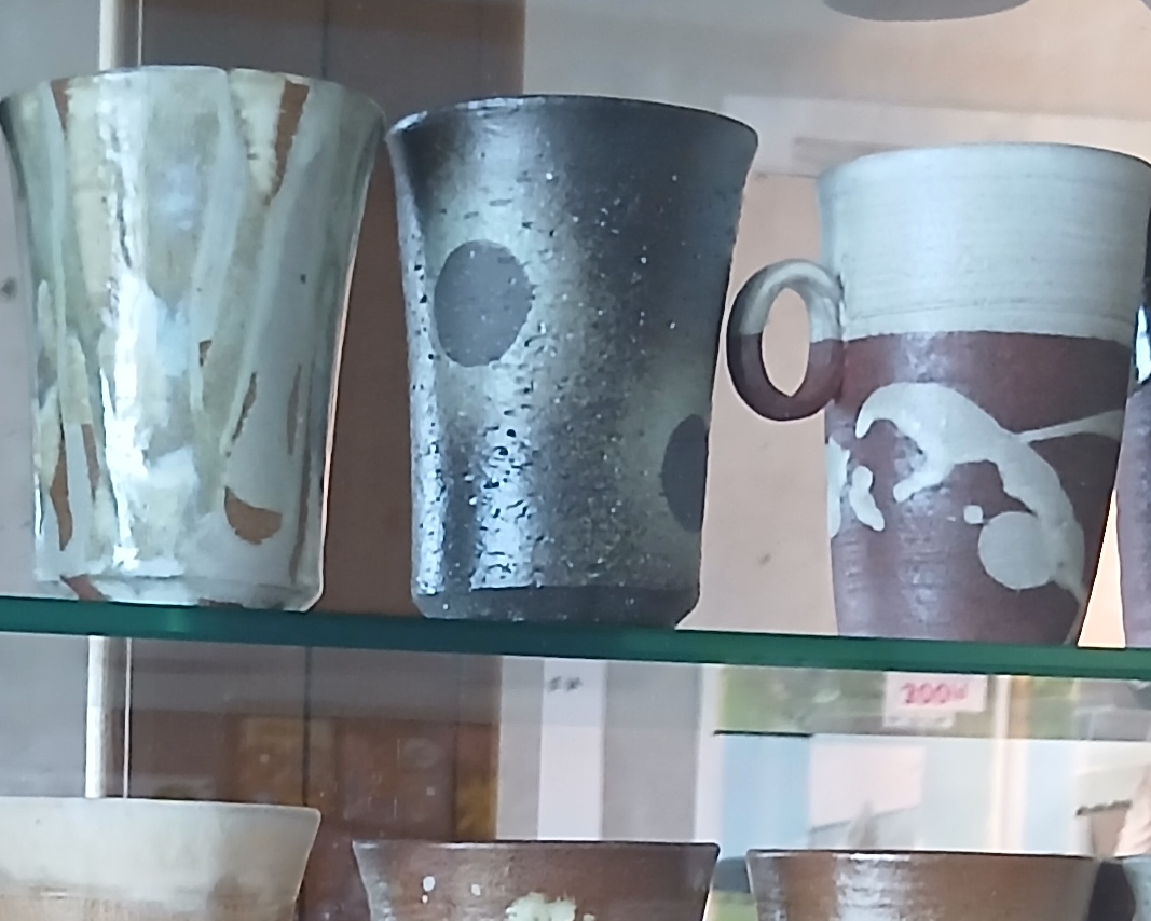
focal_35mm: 97
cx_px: 219
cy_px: 1198
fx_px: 3305
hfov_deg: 19.5
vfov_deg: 15.1
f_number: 1.8
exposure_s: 1/25
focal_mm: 3.86
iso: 320
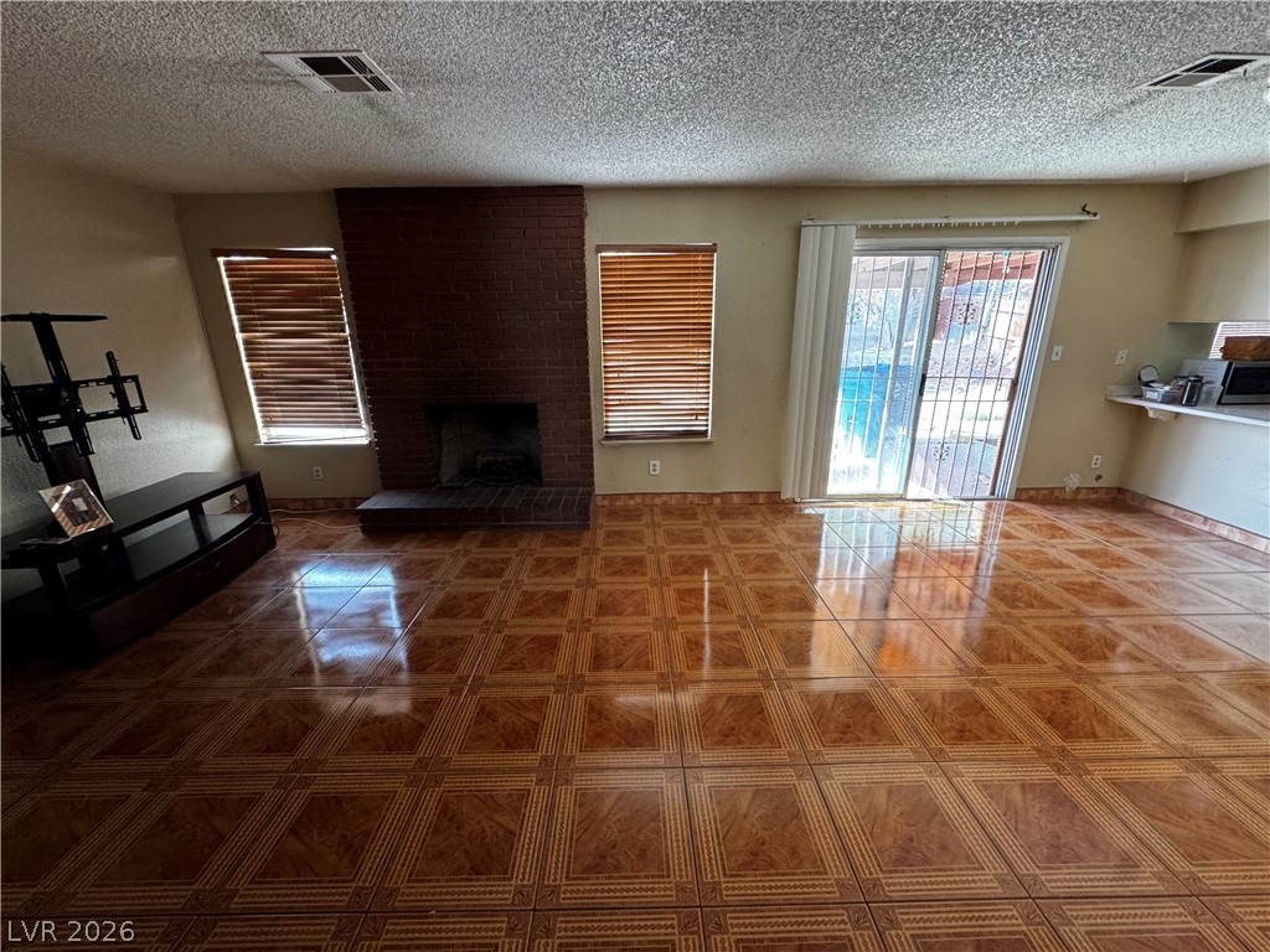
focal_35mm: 14
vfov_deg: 85.7
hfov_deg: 102.1
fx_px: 514
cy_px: 476
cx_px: 635
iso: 320
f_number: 2.2
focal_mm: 2.22
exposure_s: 1/99
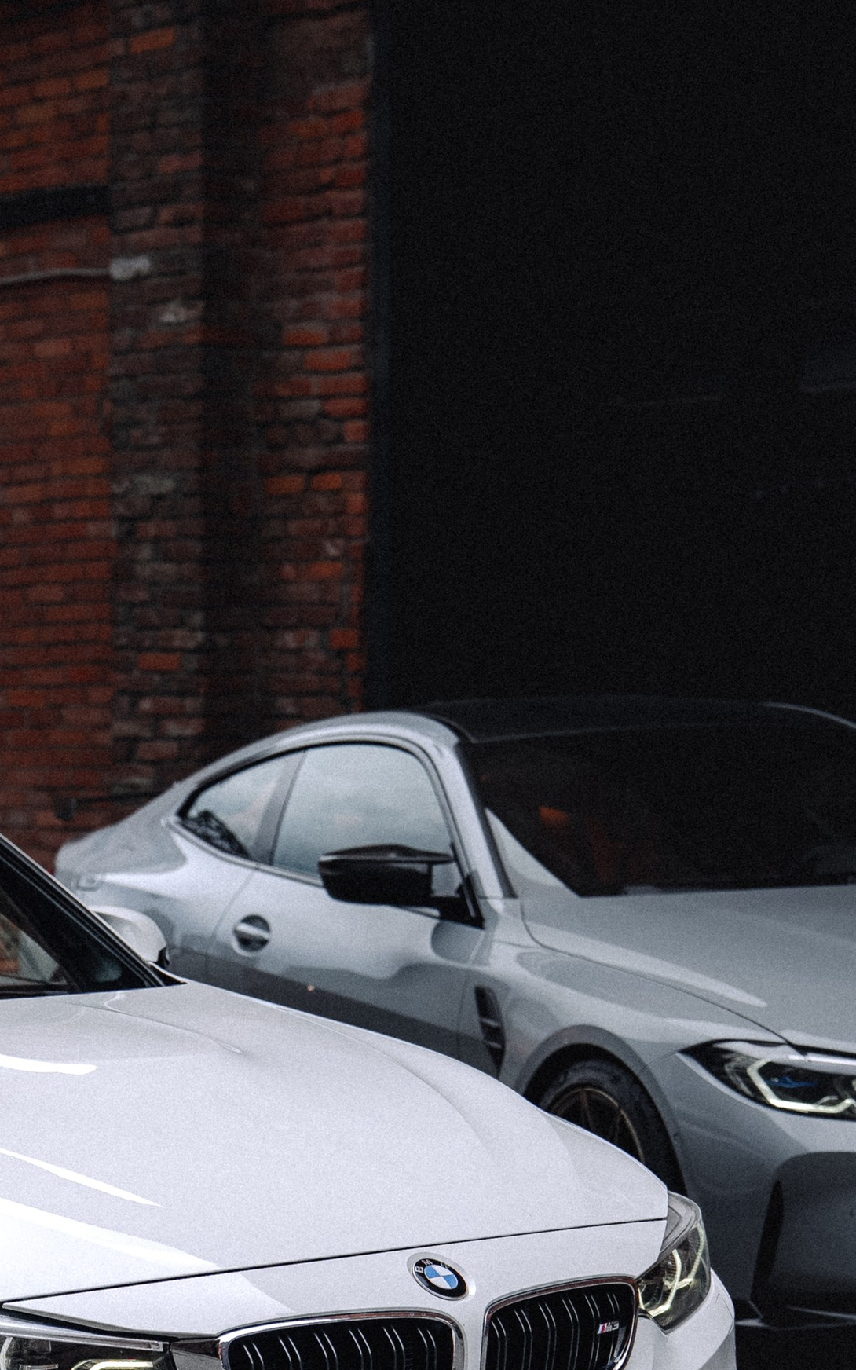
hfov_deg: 12.9
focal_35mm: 101
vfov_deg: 20.2
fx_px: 3770
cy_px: 1223
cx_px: 111
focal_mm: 45
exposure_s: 1/800
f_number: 2.8
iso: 200
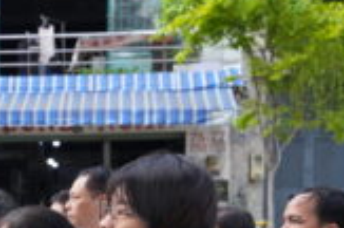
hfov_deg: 16.4
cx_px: -63
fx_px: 1148
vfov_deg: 11.1
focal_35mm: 120
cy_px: 289
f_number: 5
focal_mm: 40.8
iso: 250
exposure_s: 1/160
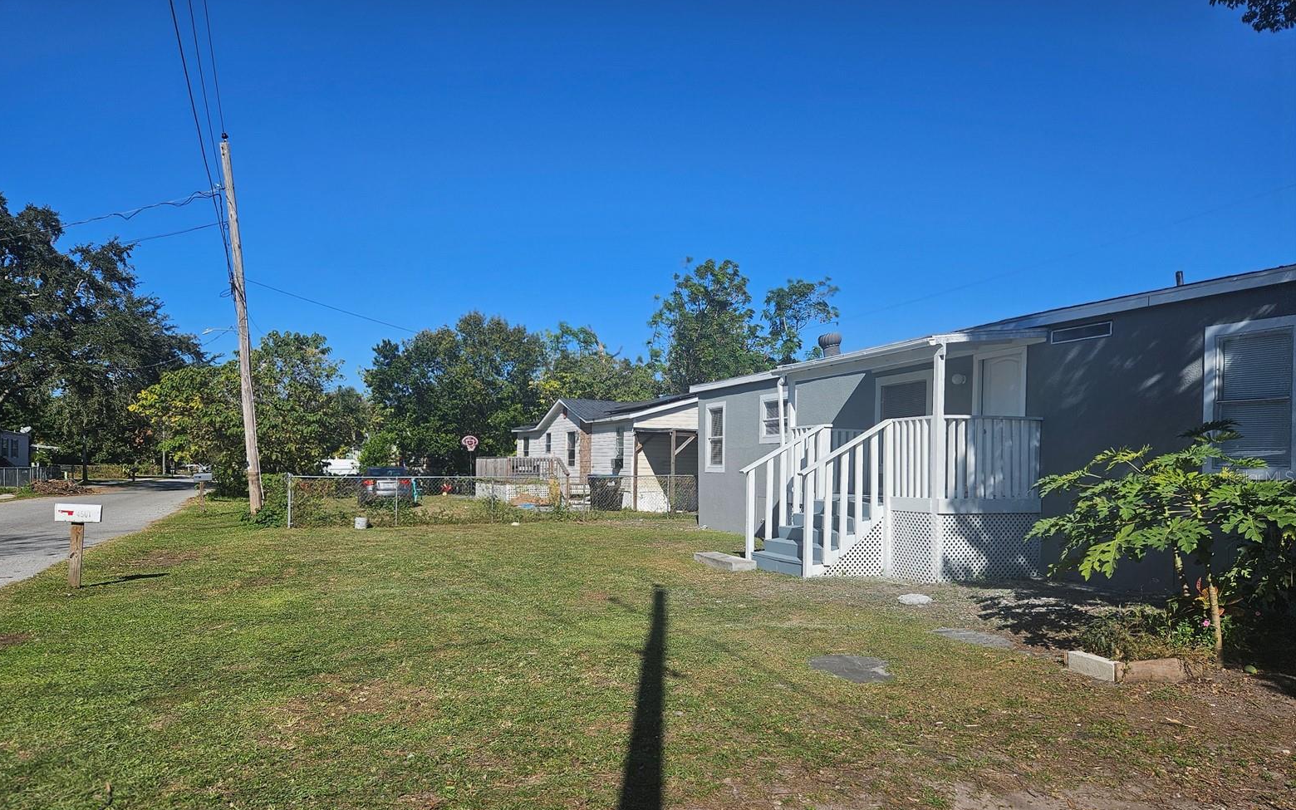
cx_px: 633
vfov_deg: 49.0
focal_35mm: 25
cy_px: 477
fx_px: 883
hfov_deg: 72.5
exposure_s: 1/2679
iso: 25
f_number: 1.8
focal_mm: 5.4
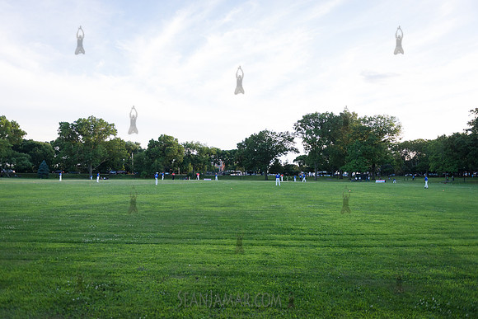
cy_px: 160
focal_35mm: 24
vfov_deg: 53.2
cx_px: 239
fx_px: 319
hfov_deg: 73.7
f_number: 2.8
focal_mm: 24
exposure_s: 1/3200
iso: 1600
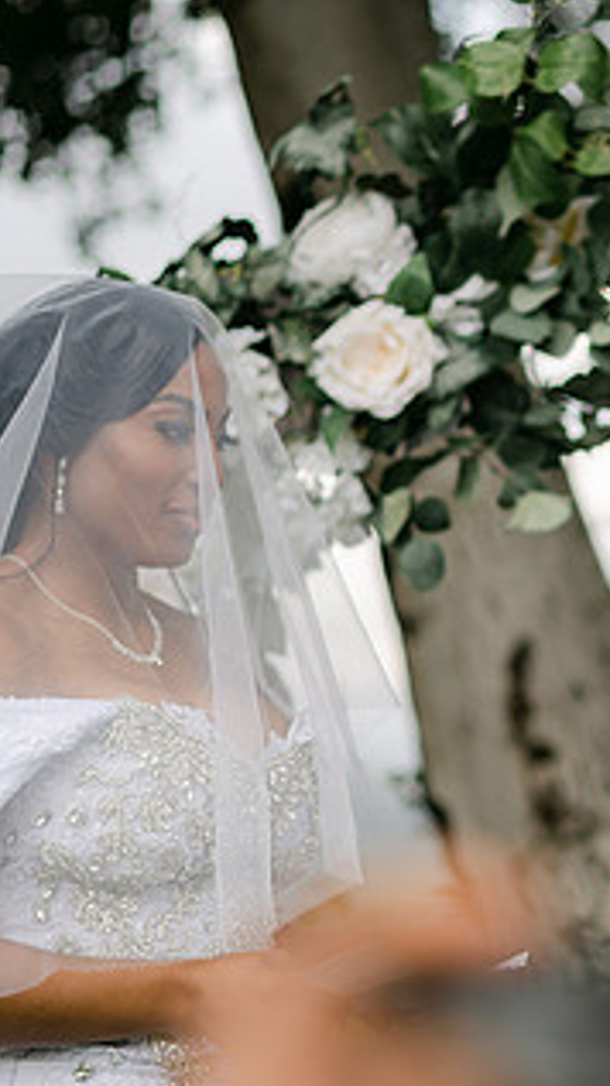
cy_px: 514
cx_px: 682
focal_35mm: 163
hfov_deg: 7.4
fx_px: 4693
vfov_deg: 13.2
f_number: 2
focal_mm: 85
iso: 100
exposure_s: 1/1000
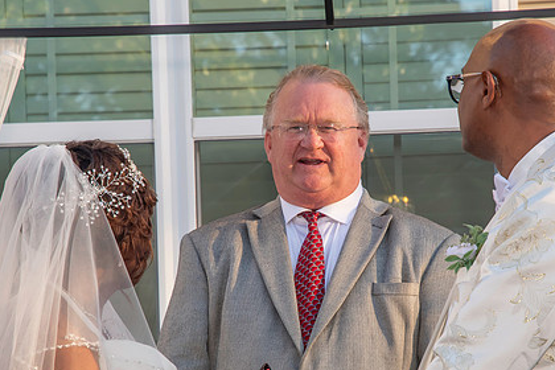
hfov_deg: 10.4
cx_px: 324
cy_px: 267
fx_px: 3037
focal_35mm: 197
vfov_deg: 7.0
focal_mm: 80
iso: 400
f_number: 6.3
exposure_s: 1/250
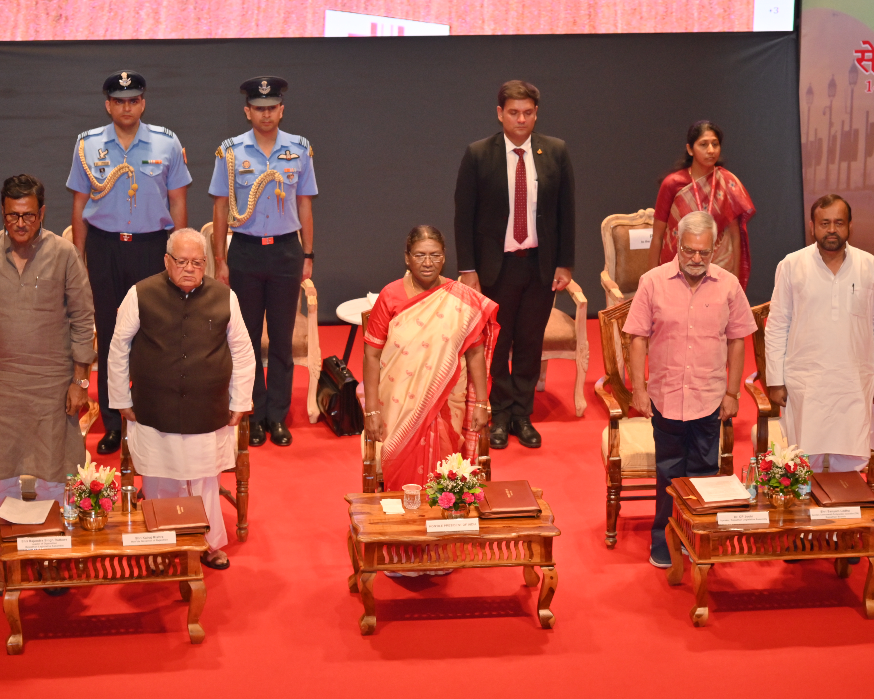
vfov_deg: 11.9
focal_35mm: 130
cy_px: 350
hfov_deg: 14.8
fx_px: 3363
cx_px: 453
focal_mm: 115
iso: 1250
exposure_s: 1/200
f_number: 5.6
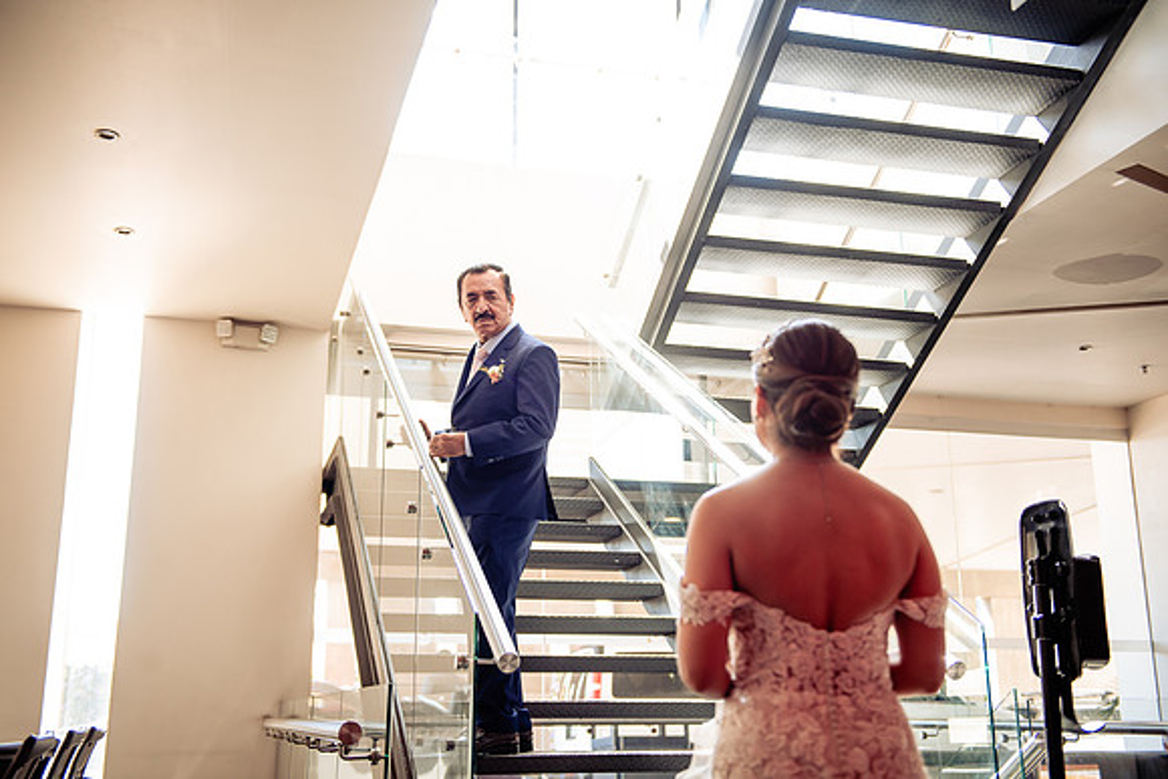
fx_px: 1298
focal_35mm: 40
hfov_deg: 48.4
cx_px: 584
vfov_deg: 33.4
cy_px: 390
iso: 200
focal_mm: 40
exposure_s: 1/100
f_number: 2.8
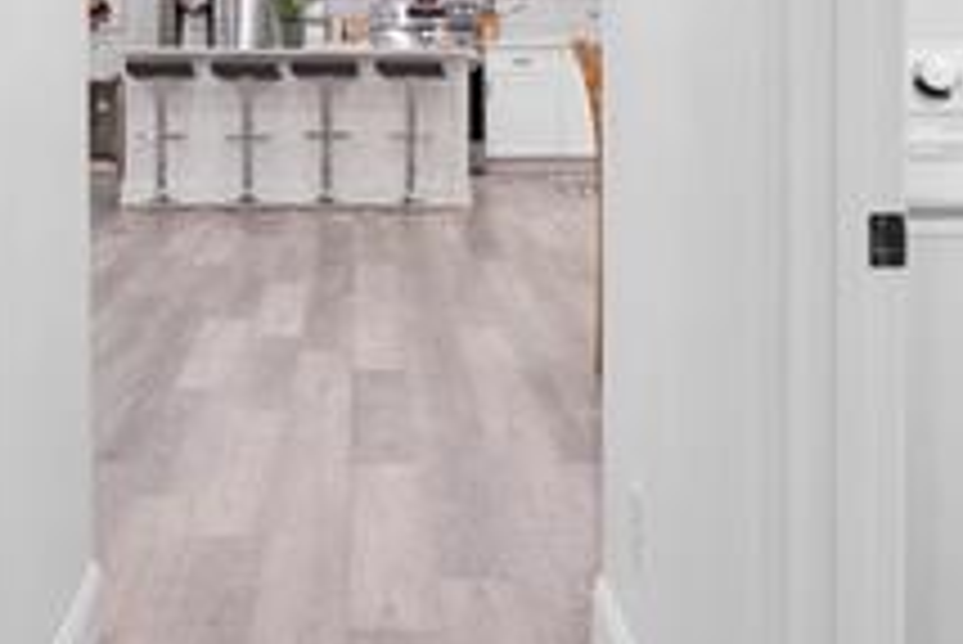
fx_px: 1793
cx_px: 297
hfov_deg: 29.8
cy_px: 110
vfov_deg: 20.1
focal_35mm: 67
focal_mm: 14
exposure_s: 1/30
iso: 400
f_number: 8
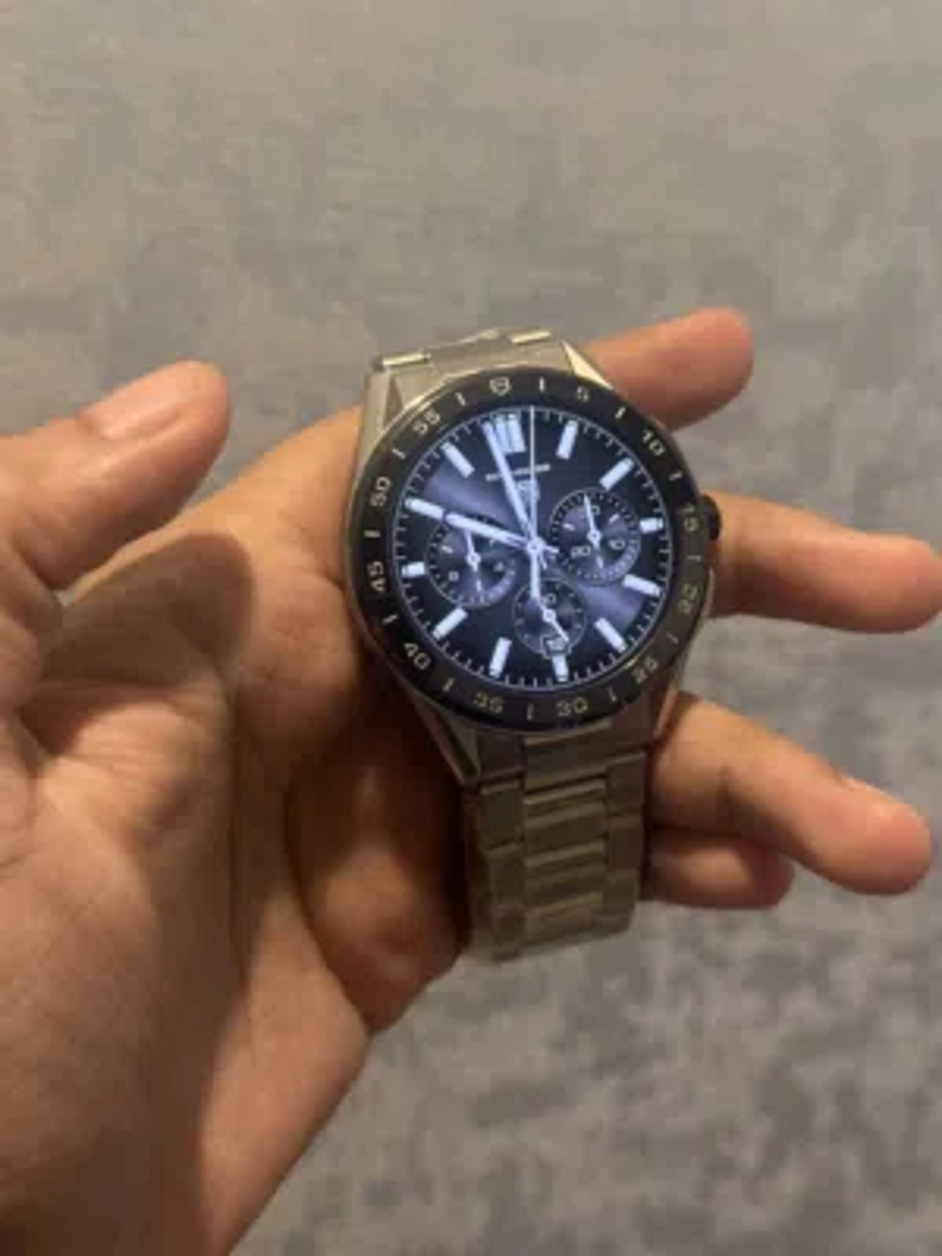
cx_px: 471
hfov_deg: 30.3
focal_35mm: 48
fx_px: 1742
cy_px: 628
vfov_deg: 39.7
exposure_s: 1/37
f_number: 1.78
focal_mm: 6.86
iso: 500
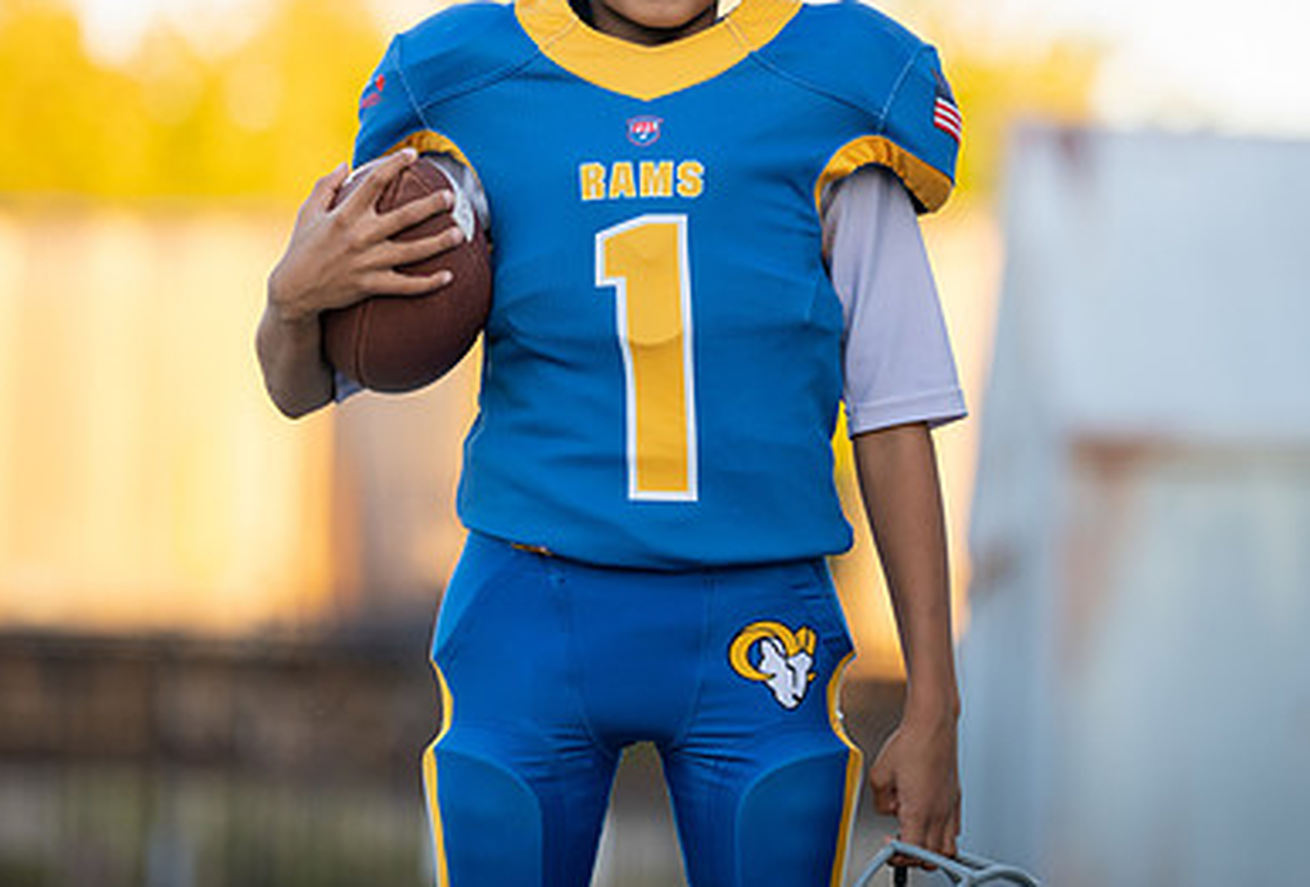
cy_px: 252
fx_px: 8519
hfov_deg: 8.8
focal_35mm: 233
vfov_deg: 6.0
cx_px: 663
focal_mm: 148
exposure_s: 1/320
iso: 320
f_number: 2.8
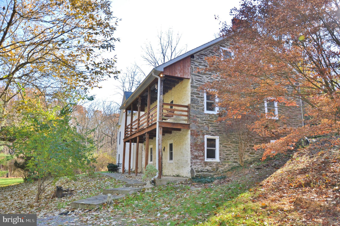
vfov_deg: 47.8
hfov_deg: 67.4
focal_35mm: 27
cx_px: 170
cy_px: 113
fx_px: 255
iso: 200
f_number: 4.8
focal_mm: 18
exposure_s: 1/200
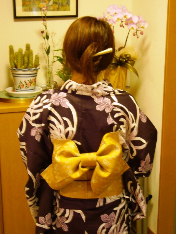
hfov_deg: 23.3
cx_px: 88
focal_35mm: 63
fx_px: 427
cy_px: 117
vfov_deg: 30.7
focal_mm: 10.3
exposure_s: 1/1.3
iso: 80
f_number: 4.1
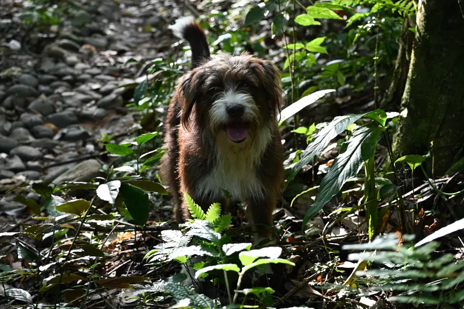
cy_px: 154
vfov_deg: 18.2
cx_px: 232
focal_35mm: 75
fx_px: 966
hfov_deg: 27.0
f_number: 4.5
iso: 900
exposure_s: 1/80
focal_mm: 50
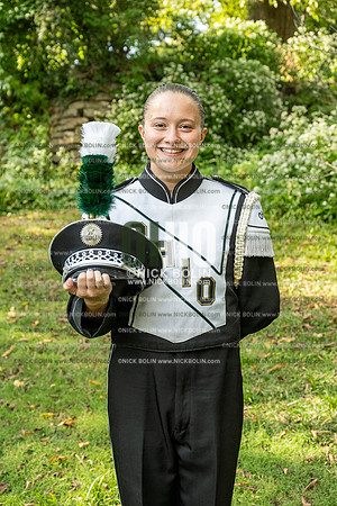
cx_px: 168
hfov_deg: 24.2
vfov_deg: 35.6
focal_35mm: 56
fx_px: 786
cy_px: 253
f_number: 5.6
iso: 1000
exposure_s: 1/640
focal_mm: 56
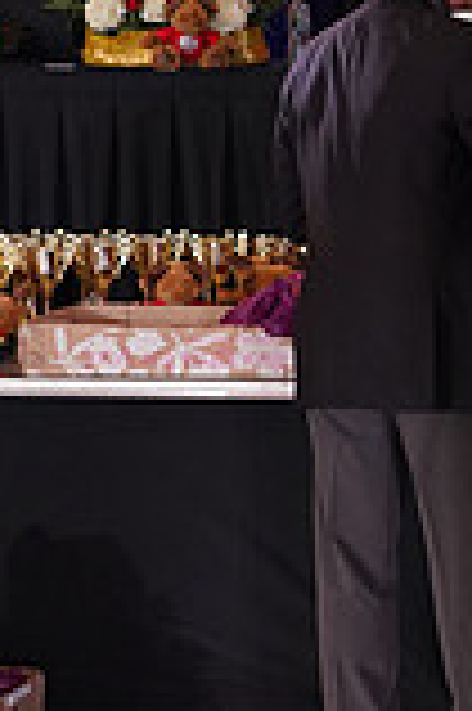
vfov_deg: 18.6
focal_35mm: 110
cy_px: 299
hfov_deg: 10.7
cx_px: 1101
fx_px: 2168
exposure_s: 1/160
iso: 2000
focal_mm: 30
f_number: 4
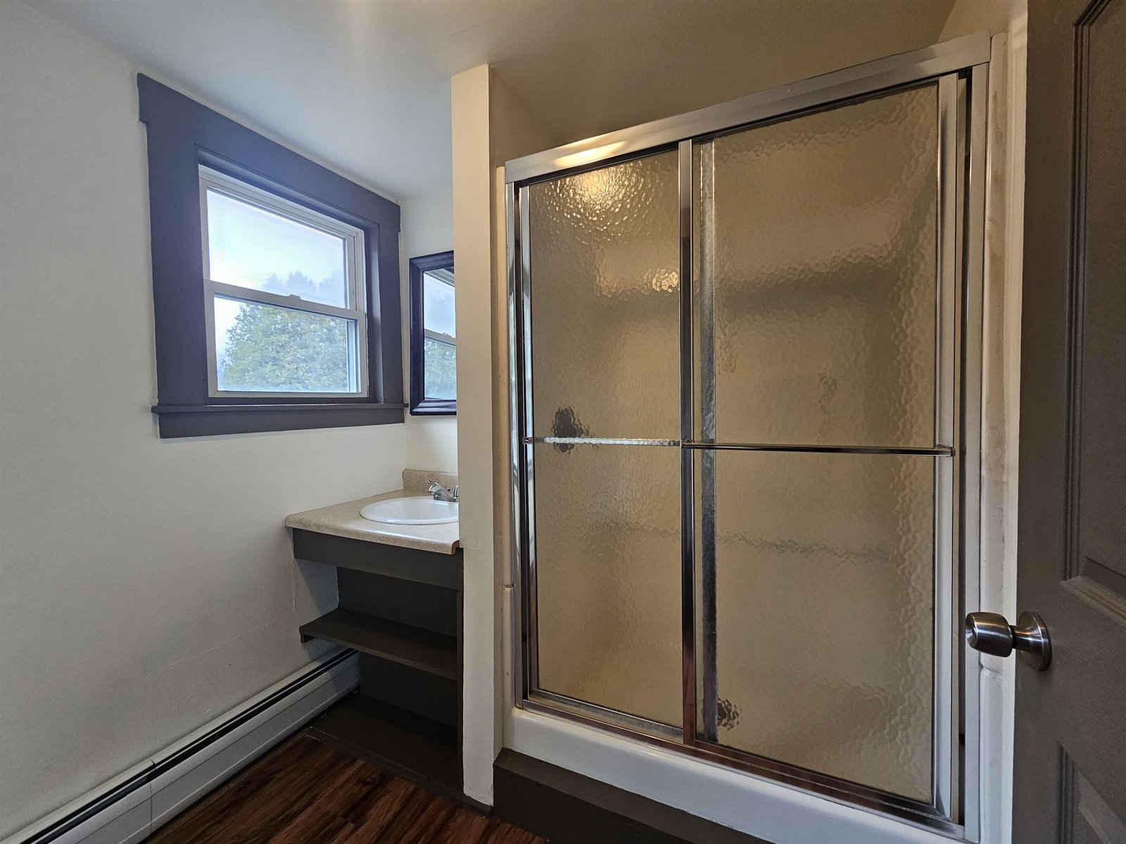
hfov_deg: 106.2
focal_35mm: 13
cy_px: 422
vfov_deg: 89.9
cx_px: 563
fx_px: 423
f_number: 2.2
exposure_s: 1/60
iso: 160
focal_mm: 2.2
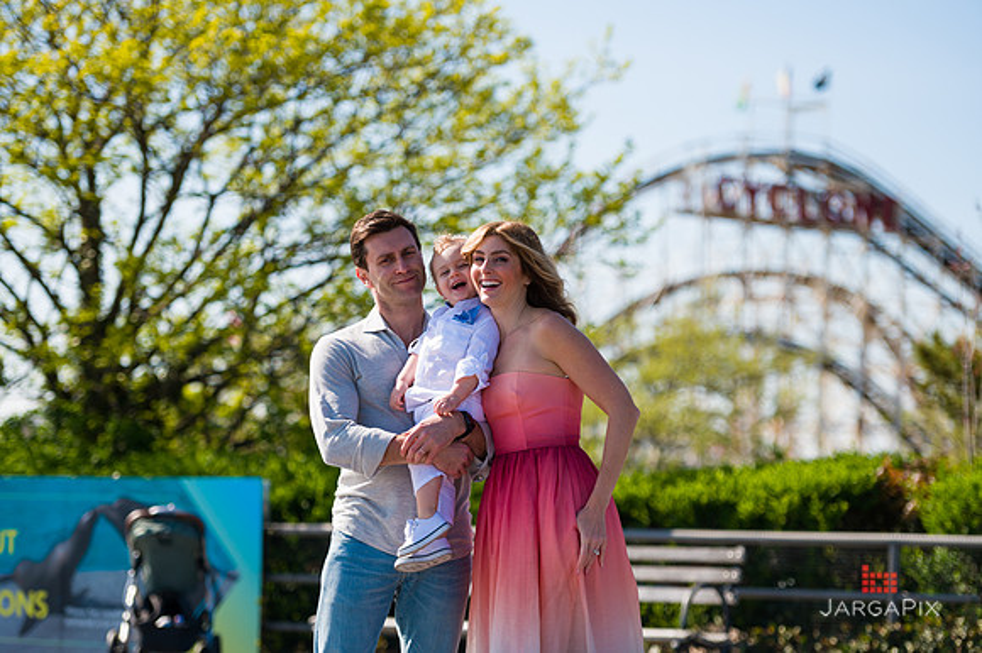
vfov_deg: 12.2
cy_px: 326
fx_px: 3053
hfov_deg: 18.3
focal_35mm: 112
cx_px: 491
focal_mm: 112
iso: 200
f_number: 3.2
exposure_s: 1/2500
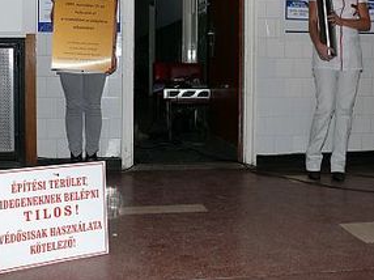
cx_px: 174
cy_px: 85
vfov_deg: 29.4
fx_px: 529
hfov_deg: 38.9
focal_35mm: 49
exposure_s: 1/30
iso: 100
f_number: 2.8
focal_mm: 7.4
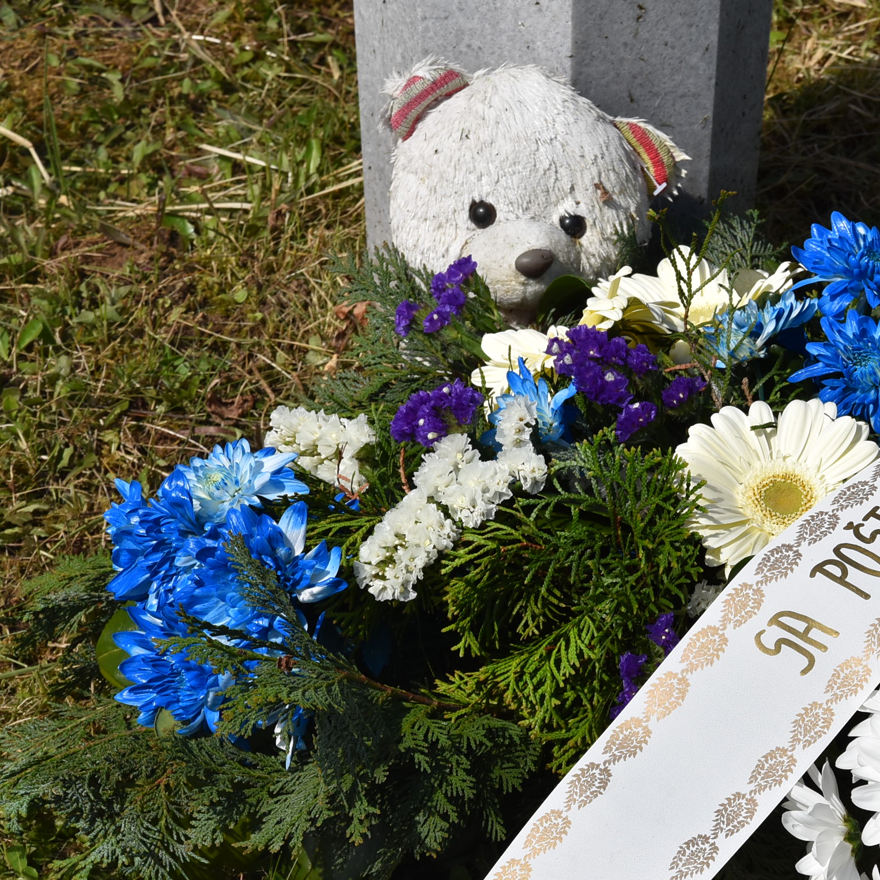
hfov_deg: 8.7
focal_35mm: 200
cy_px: 500
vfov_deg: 8.7
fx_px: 5752
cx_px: 822
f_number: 11
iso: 200
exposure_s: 1/500
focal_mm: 80
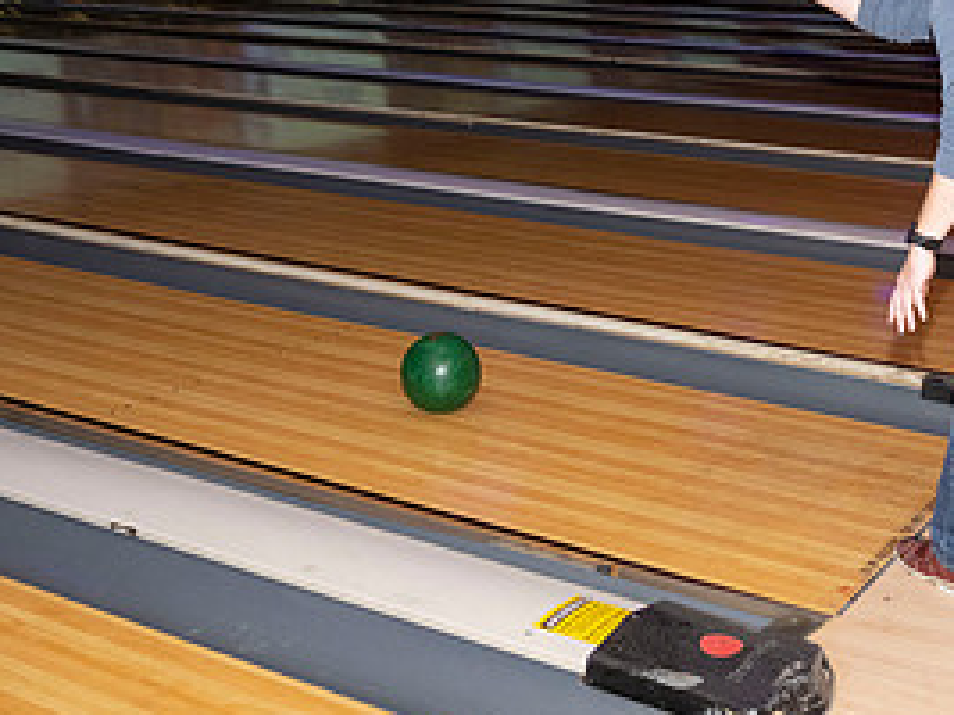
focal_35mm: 56
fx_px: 1543
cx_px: 697
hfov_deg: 33.8
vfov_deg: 25.7
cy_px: 165
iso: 2000
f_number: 5.6
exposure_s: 1/100
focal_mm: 24
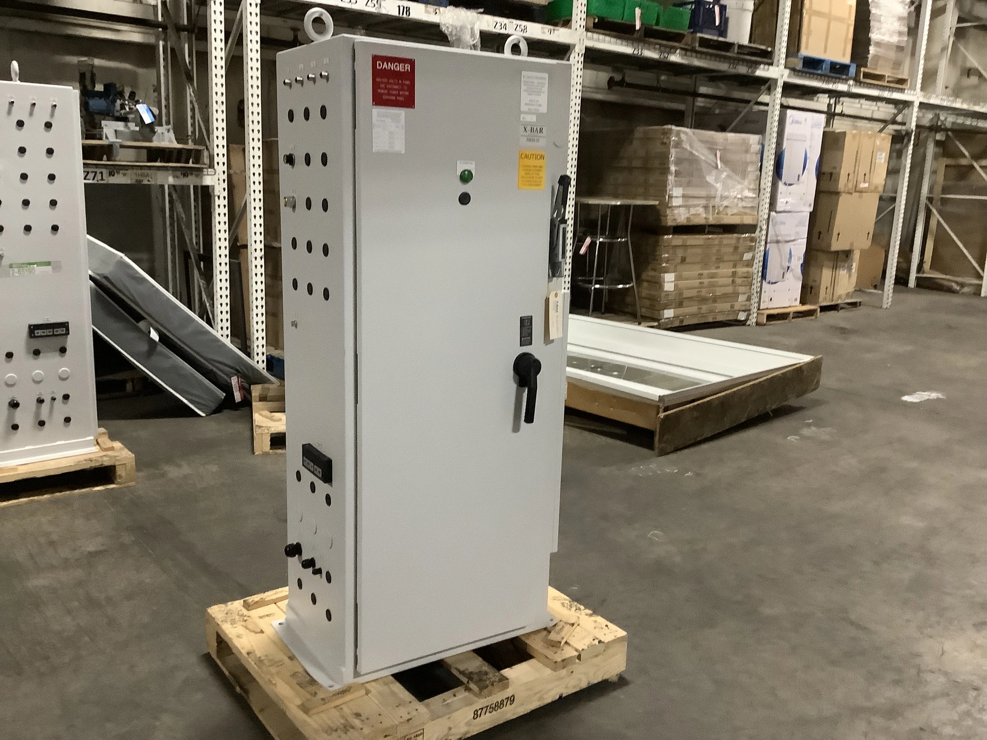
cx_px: 494
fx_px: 884
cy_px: 370
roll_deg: -4.5
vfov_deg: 45.4
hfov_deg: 58.4
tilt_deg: -11.6
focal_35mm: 31
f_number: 2.4
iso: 400
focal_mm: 3.3
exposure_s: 1/30
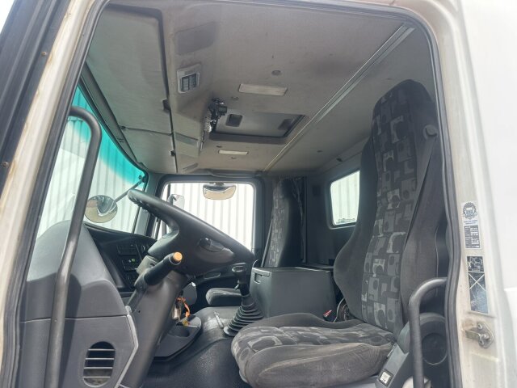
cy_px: 194
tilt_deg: +13.3
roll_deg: +1.0
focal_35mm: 24
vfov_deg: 56.8
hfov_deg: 71.6
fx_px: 358
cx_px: 258
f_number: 1.78
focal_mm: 6.86
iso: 80
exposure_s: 1/380
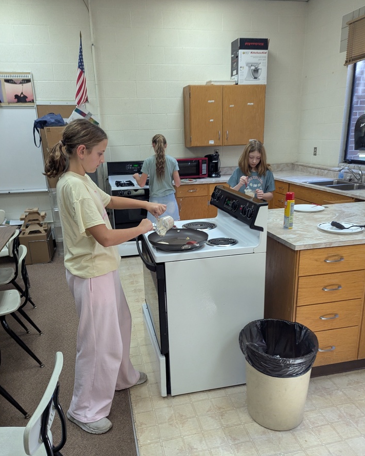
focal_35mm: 27
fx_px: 365
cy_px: 243
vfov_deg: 64.0
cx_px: 183
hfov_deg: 53.2
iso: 190
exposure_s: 1/120
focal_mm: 6.81
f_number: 1.85
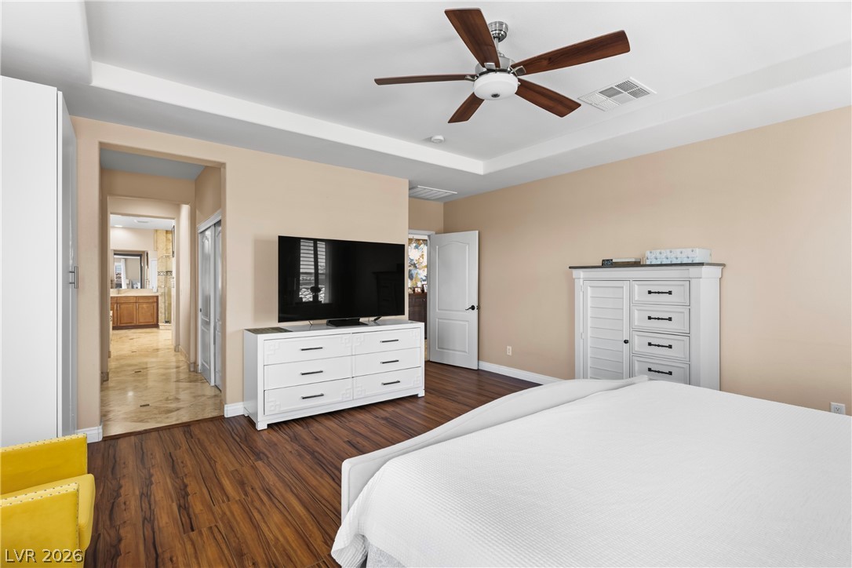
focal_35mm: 17
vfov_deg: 70.4
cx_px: 426
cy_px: 284
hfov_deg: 93.3
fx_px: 402
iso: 400
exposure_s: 1/6
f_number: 8
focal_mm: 17
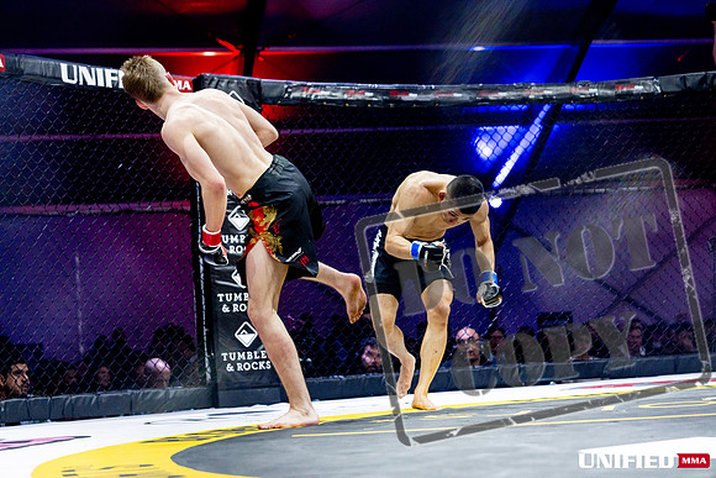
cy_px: 239
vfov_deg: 19.5
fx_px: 1392
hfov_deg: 28.8
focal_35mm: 70
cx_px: 358
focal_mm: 70
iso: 3200
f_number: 2.8
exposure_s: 1/1250
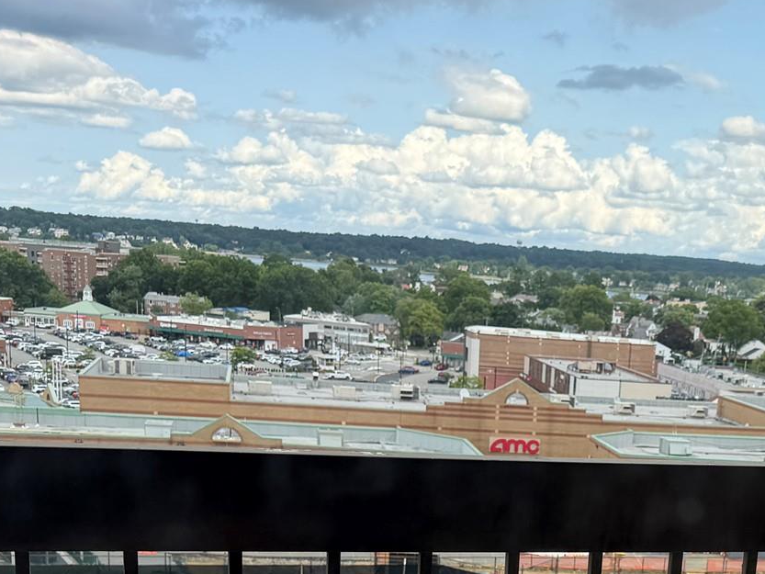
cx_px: 591
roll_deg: -4.3
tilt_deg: -17.4
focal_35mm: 59
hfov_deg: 32.0
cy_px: 667
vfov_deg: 23.0
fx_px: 1304
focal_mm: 6.76
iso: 80
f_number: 1.78
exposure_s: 1/1618
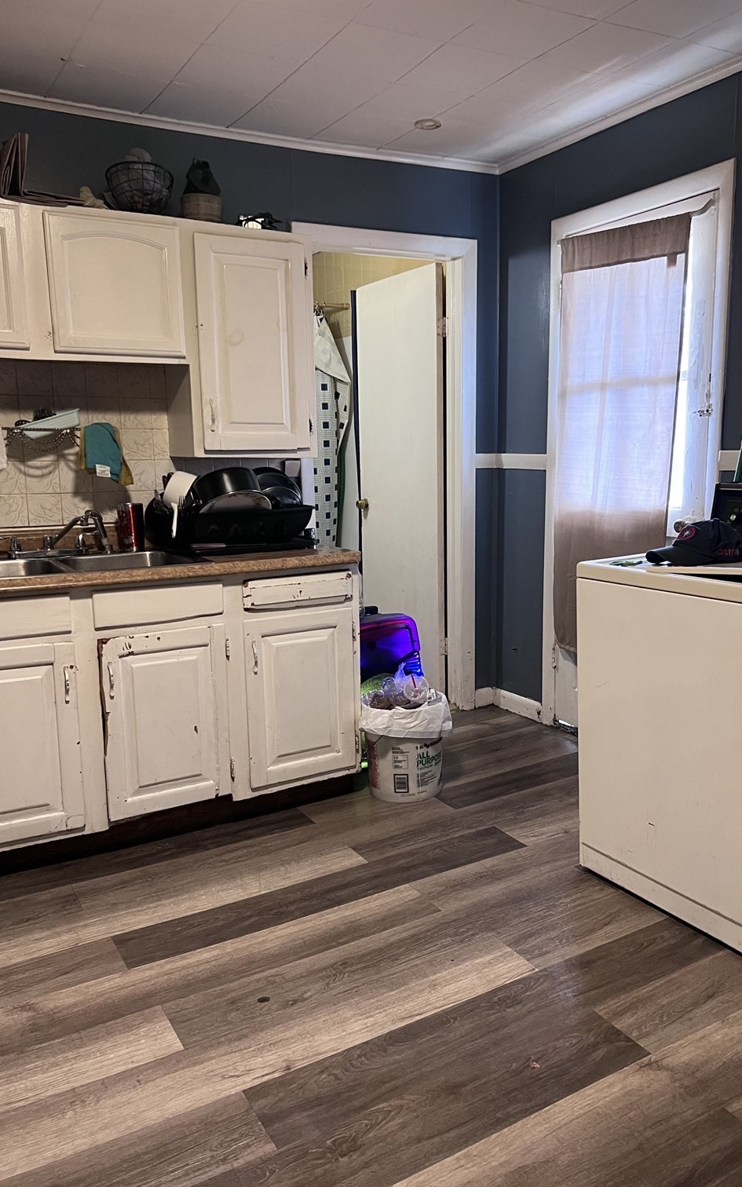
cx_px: 407
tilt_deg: -9.0
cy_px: 596
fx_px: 906
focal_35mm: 28
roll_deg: +1.0
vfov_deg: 66.5
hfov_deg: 44.5
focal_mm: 5.7
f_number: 1.5
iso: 320
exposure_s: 1/60
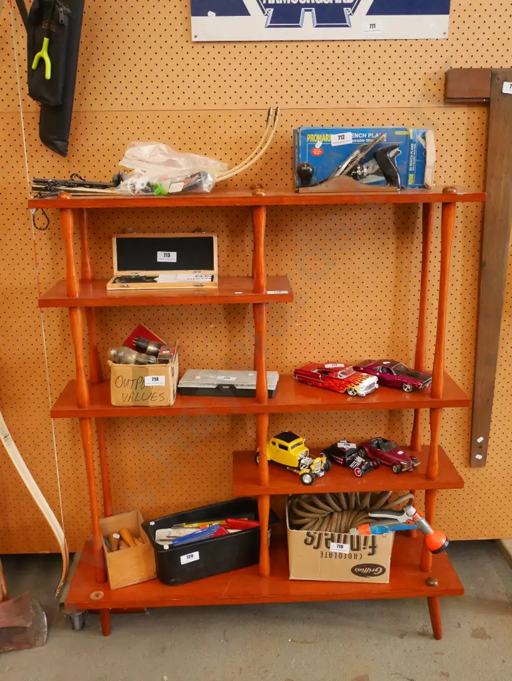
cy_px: 340
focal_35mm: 36
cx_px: 256
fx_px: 709
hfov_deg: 39.7
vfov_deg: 51.3
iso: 3200
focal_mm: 18
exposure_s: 1/60
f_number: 4.2
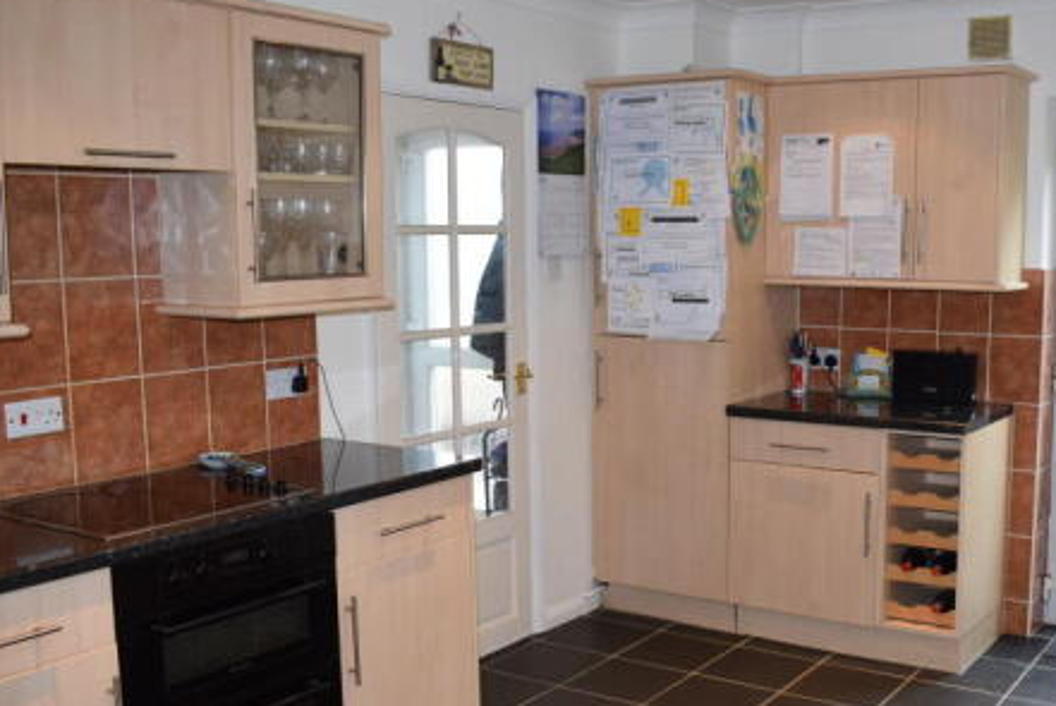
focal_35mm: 40
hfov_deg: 47.8
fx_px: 1174
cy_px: 410
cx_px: 685
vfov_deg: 33.4
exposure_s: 1/80
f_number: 5
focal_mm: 18
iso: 800
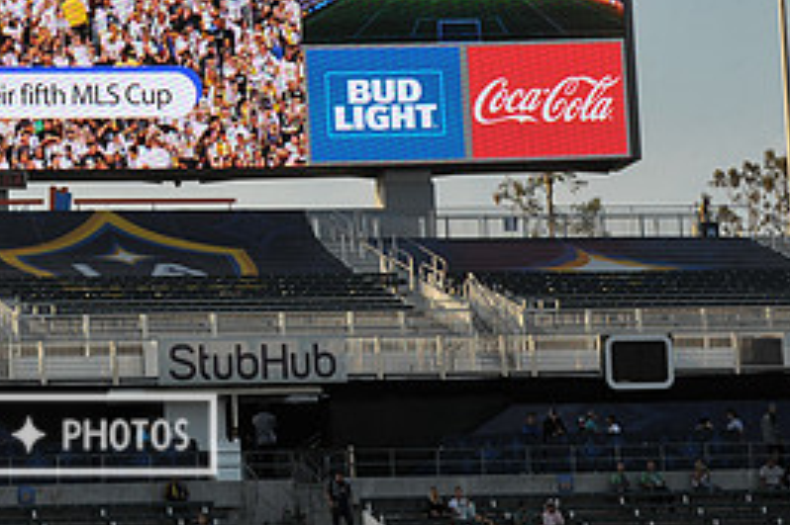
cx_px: 6
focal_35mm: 229
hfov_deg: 8.9
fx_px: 5022
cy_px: -12
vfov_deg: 6.0
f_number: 11
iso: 400
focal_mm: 105
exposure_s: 1/500
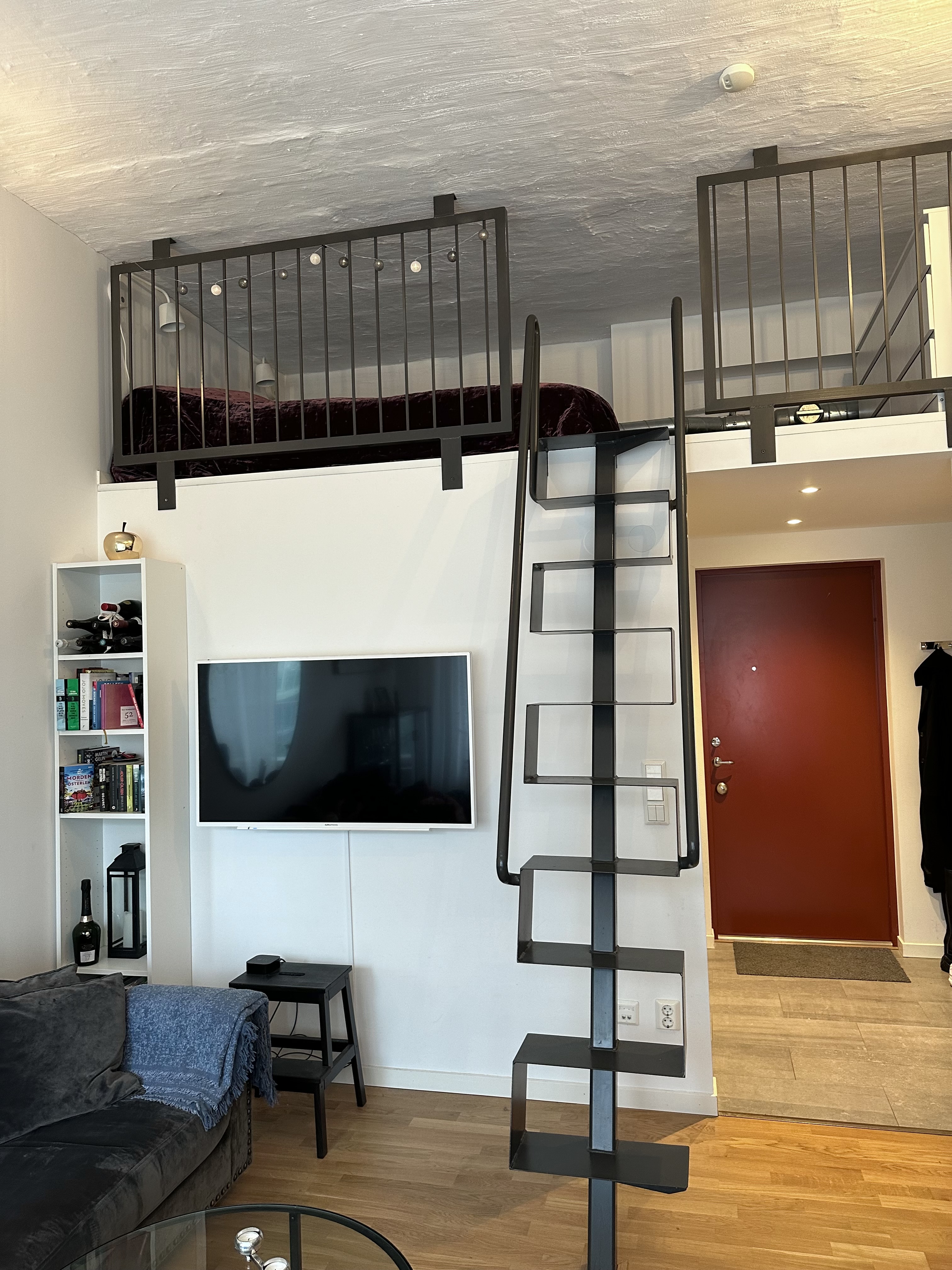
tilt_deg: +3.4
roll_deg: +1.1
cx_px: 476
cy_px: 635
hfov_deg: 56.8
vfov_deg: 71.6
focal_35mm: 24
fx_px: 880
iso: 250
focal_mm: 6.86
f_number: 1.78
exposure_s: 1/50
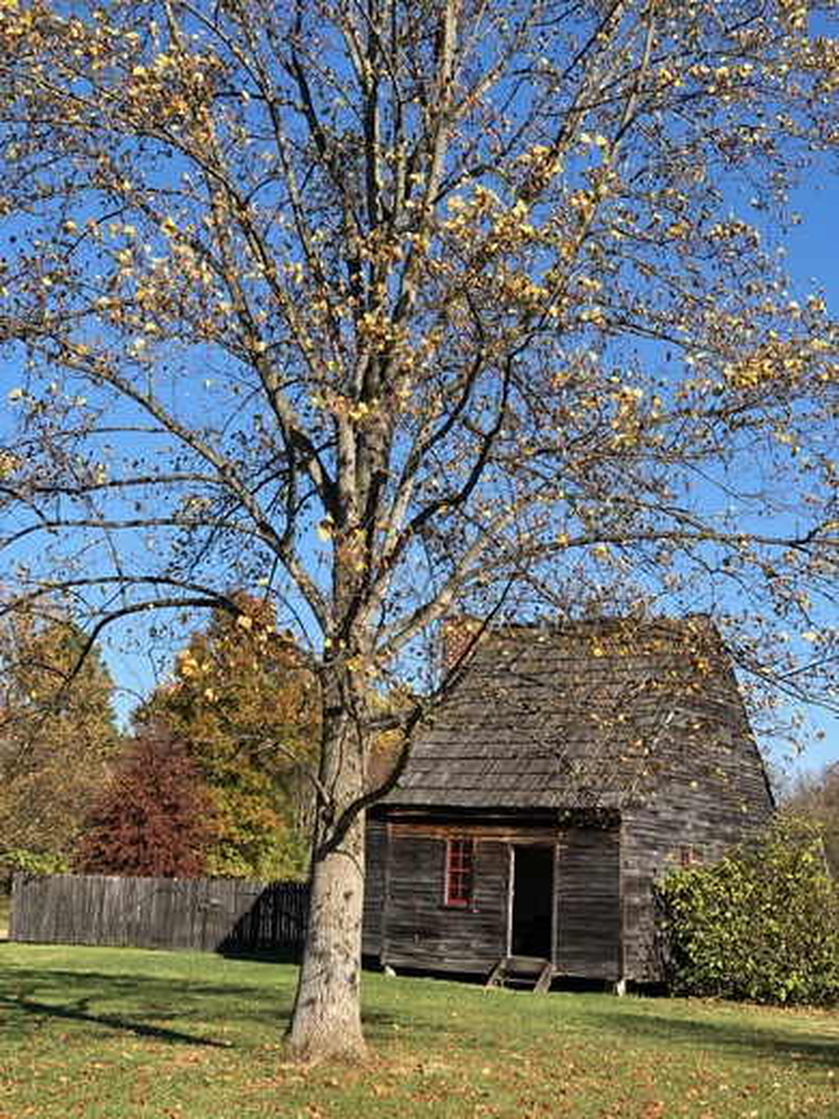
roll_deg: -3.9
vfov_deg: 33.8
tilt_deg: +12.2
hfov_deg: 25.7
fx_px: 1842
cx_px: 420
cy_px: 560
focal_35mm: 57
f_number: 2.8
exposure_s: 1/340
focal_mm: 6.6
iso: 20
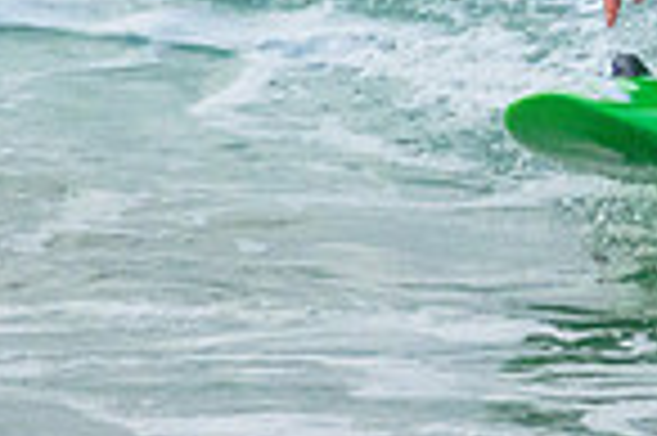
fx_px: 58042
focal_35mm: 3184
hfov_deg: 0.6
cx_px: 891
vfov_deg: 0.4
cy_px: -110
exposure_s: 1/1000
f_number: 11
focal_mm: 800
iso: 6400
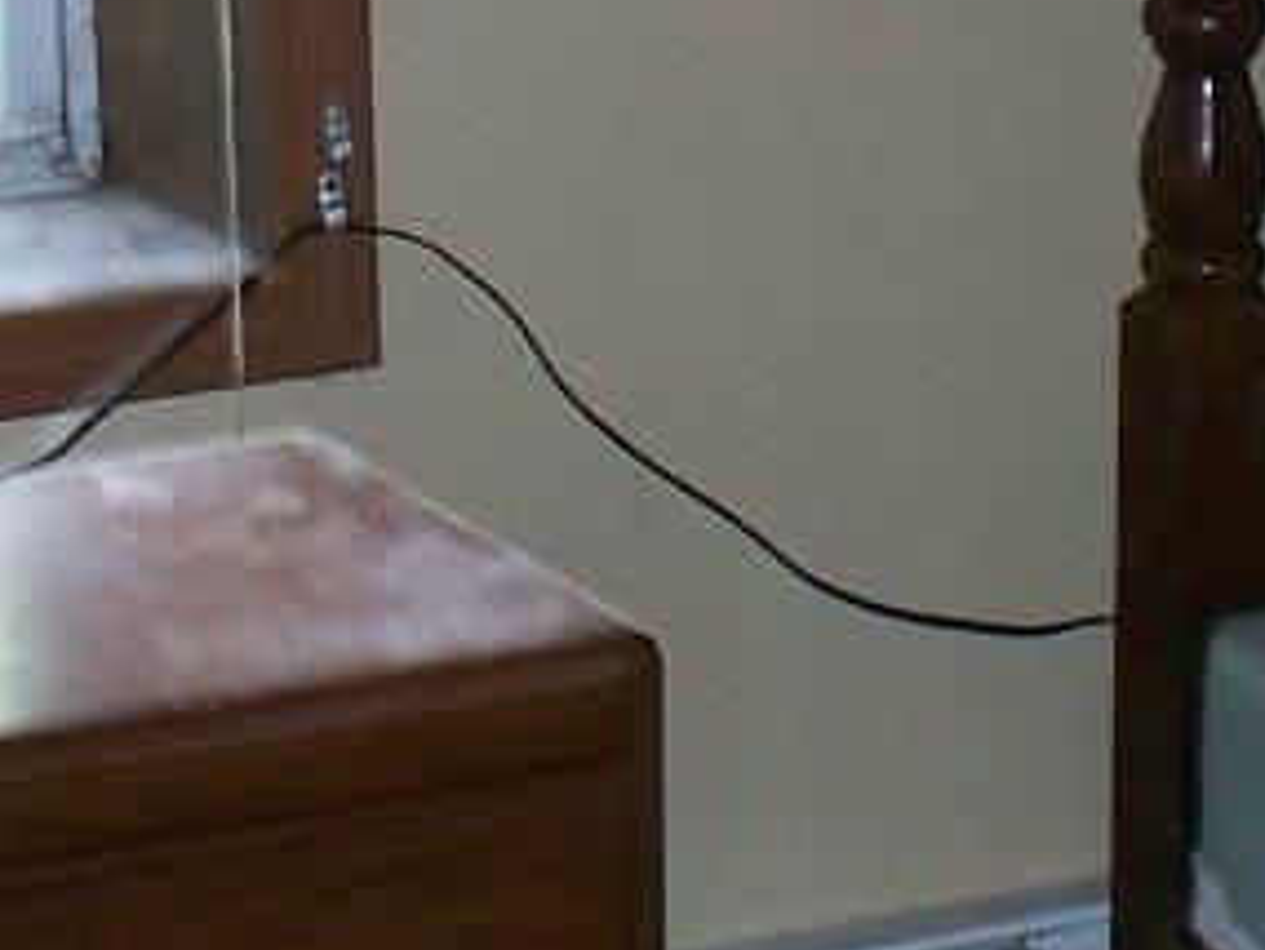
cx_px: 706
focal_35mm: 182
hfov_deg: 10.9
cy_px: -586
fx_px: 6654
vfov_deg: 8.0
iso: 200
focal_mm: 7.54
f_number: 2.8
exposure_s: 1/30
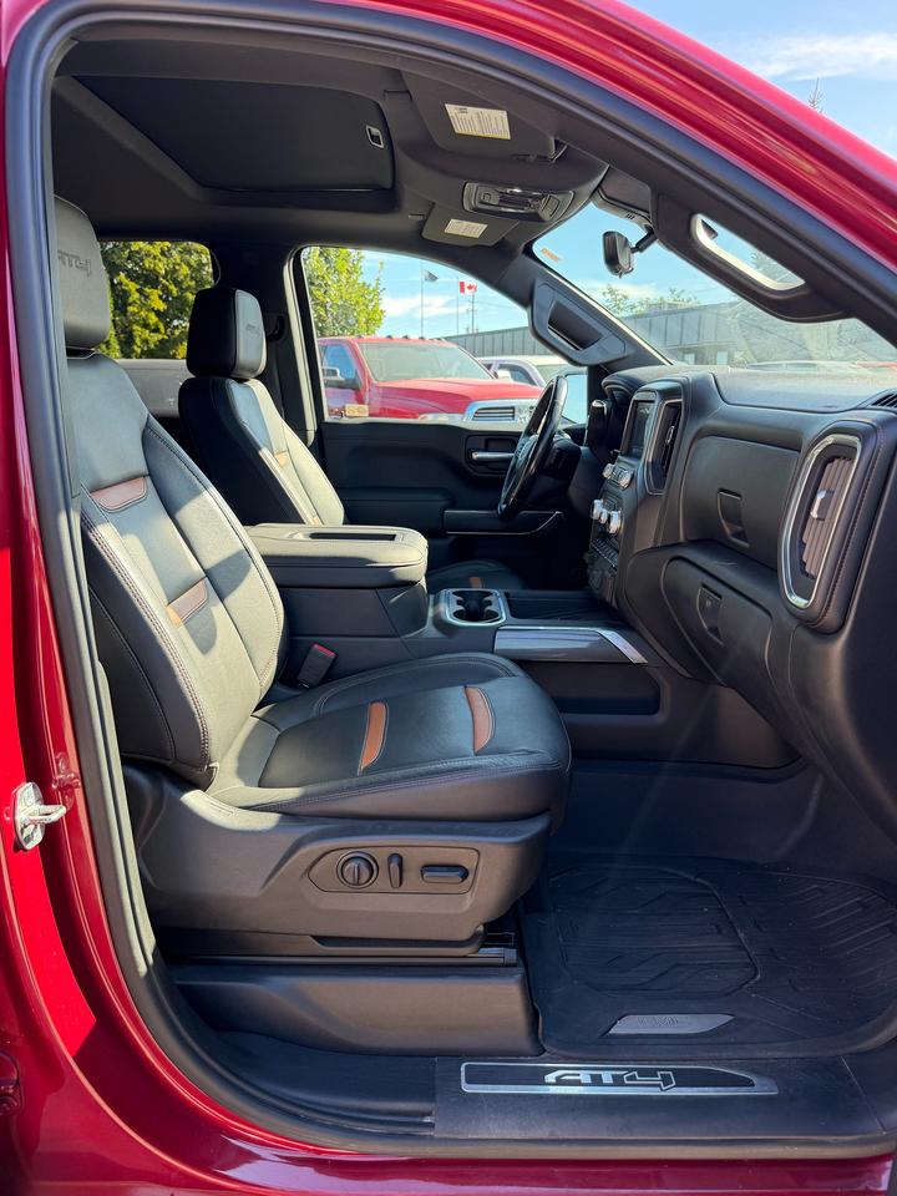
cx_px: 448
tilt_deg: -12.8
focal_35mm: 24
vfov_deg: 71.6
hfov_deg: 56.8
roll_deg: -0.1
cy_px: 598
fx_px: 829
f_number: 1.78
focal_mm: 6.76
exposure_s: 1/266
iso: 80
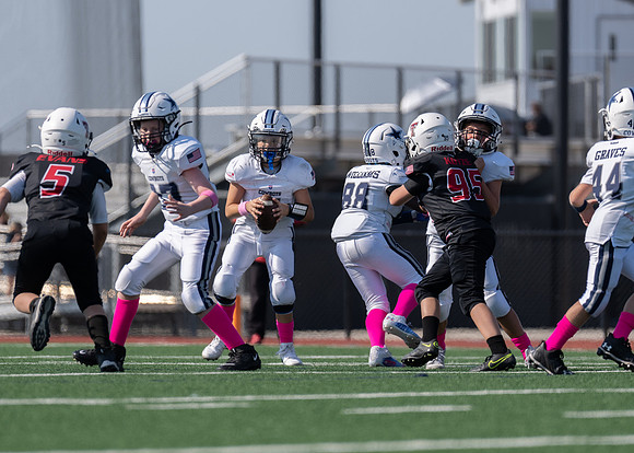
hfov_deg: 5.2
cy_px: 231
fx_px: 7027
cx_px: 323
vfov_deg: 3.7
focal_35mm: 390
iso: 100
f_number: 2.8
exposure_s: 1/2500
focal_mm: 200
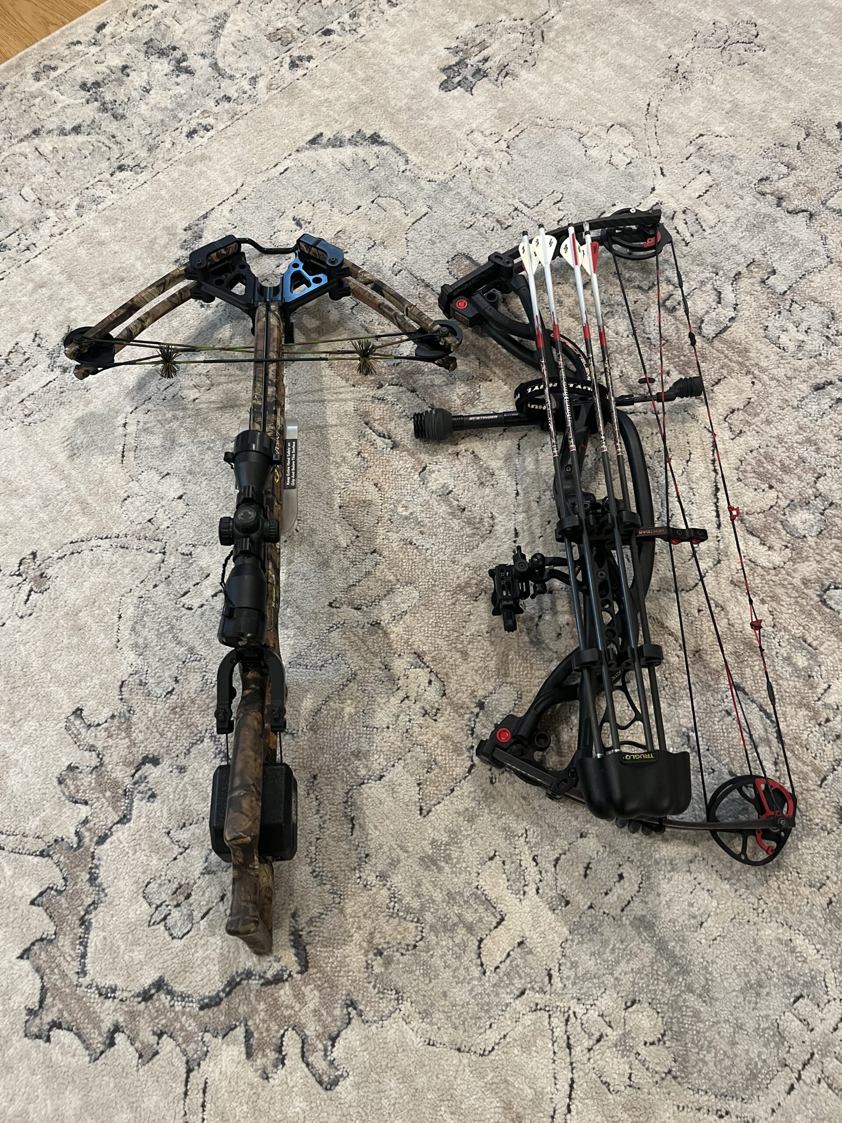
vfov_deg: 67.3
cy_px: 562
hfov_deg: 53.1
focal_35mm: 26
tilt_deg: -67.0
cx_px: 421
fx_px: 843
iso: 320
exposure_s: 1/60
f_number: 1.6
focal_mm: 5.1
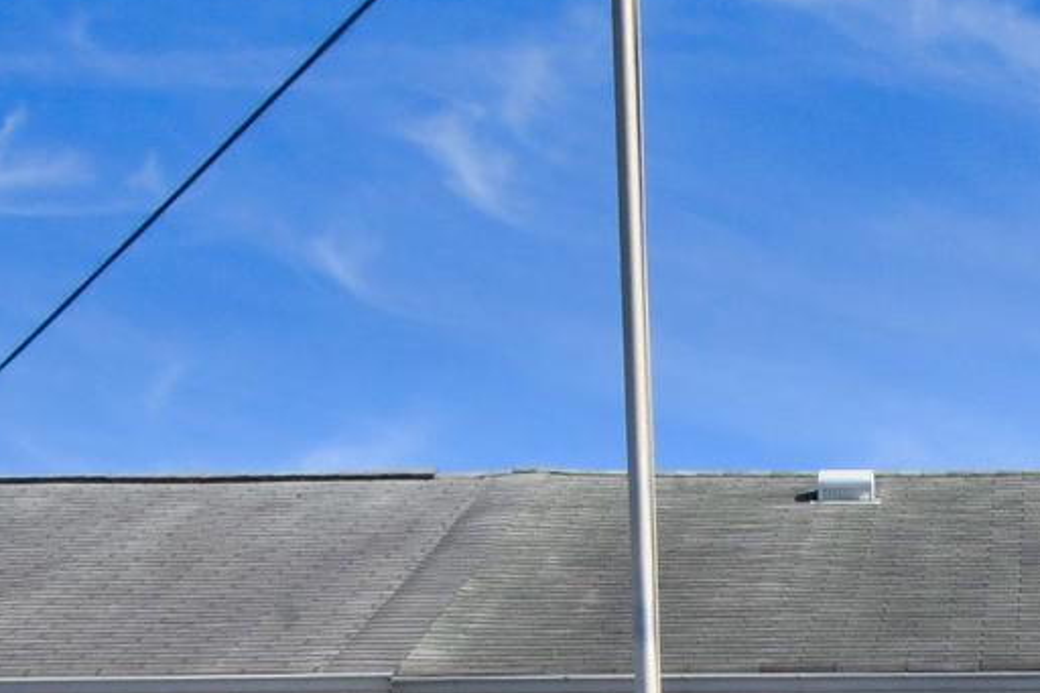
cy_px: 1292
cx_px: 1119
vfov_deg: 9.1
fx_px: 4158
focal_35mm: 144
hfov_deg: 14.0
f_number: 22
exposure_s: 1/320
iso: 500
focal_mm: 24
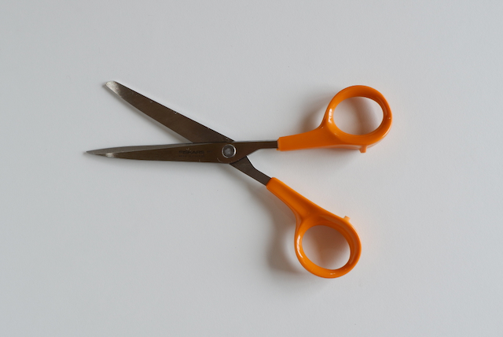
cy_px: 168
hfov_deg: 61.9
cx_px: 252
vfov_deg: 43.7
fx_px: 420
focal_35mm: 30
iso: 250
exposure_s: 1/30
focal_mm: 20.1
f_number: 7.1
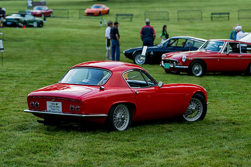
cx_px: 126
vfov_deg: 10.2
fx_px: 941
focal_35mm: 135
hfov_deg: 15.2
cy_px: 84
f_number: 4
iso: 250
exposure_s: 1/400
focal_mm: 135
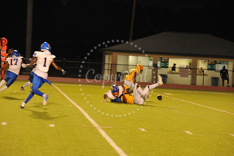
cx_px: 117
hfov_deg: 14.2
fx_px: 942
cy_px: 78
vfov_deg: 9.5
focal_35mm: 145
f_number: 5.6
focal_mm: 145
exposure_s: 1/160
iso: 3200
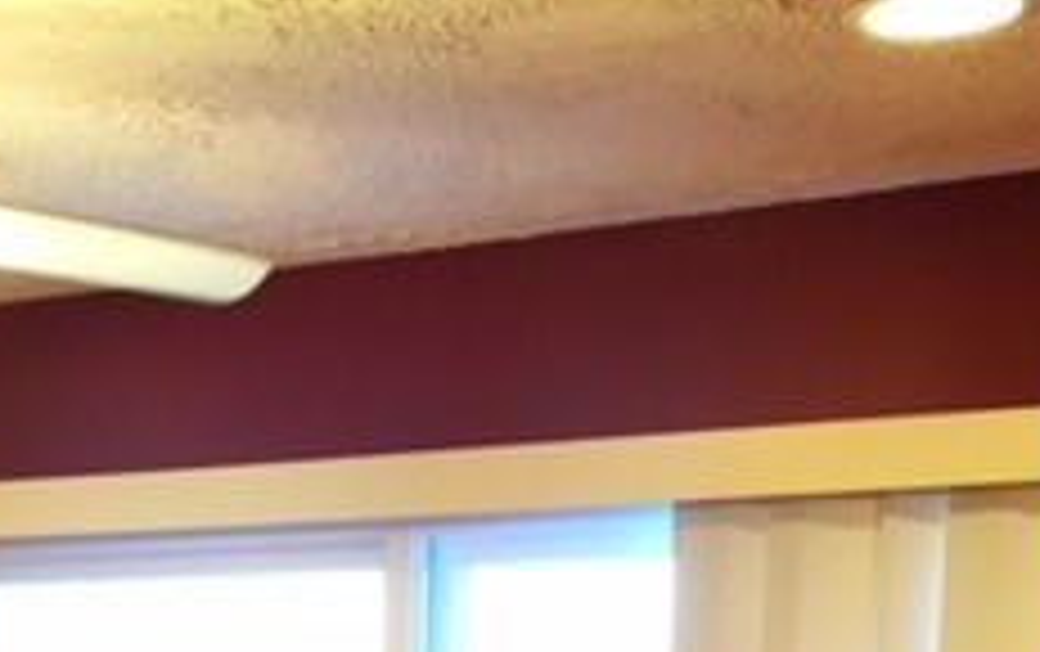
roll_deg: -1.0
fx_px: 2412
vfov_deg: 14.1
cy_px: 1075
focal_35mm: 85
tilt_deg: -8.2
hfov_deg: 23.4
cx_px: 14
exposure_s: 1/30
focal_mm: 4.15
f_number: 2.2
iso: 125
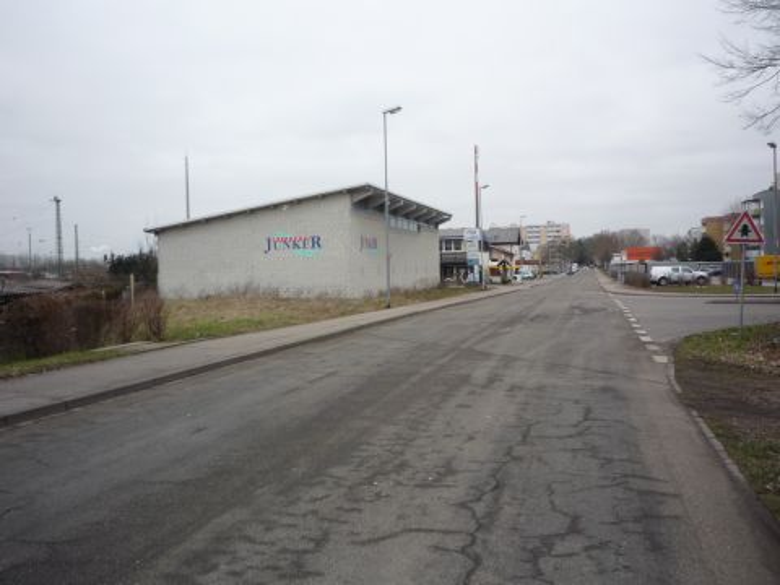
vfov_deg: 44.2
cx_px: 390
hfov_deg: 56.8
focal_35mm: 32
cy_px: 292
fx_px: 721
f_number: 4
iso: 100
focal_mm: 5.2
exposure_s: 1/100
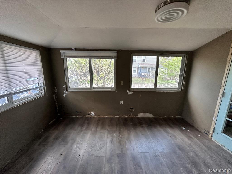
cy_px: 87
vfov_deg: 85.7
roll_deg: -1.7
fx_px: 94
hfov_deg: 102.1
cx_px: 116
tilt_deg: -11.6
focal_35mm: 14
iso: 160
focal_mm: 2.22
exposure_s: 1/99
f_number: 2.2
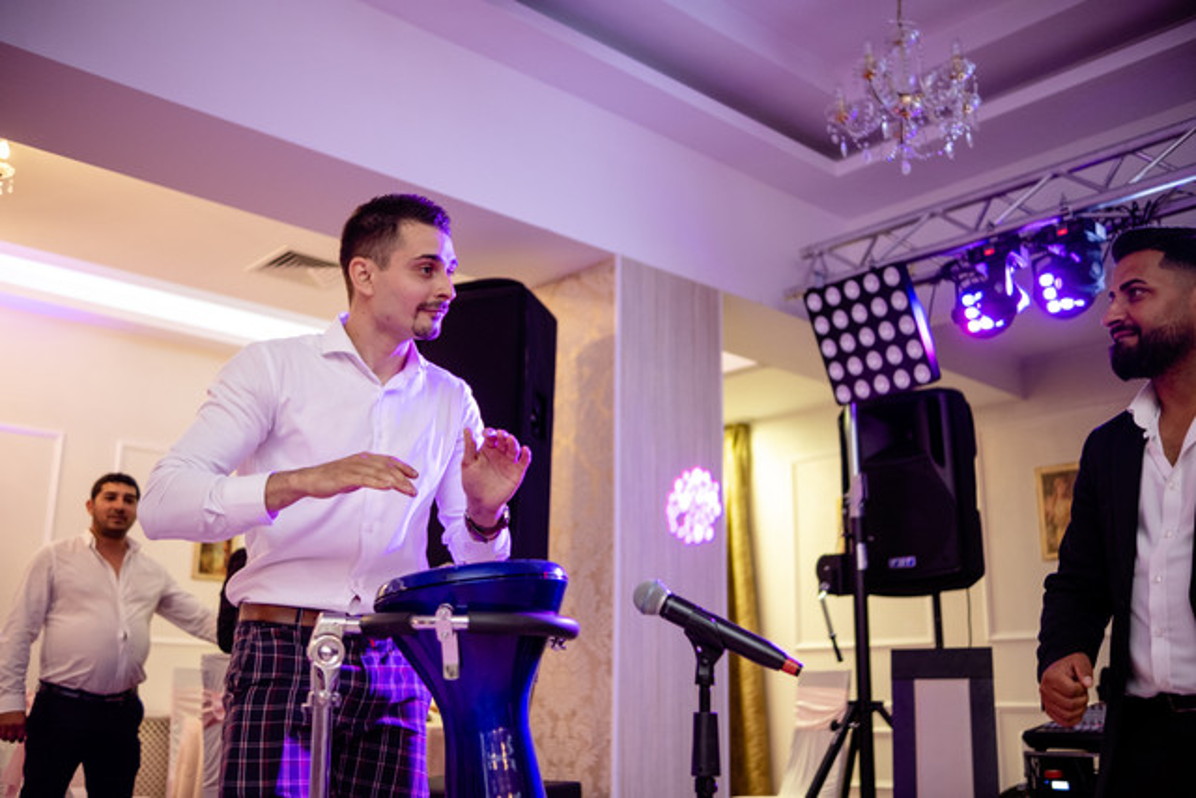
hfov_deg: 54.4
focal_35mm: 35
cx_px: 598
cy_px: 399
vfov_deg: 37.9
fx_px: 1163
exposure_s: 1/200
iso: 800
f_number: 1.4
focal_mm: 23
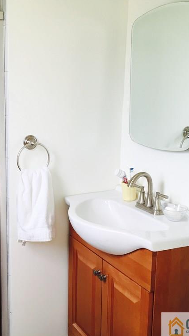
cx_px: 24
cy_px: 169
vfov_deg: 47.4
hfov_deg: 26.9
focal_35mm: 43
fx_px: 383
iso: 32
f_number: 2.2
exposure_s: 1/40
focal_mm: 4.15
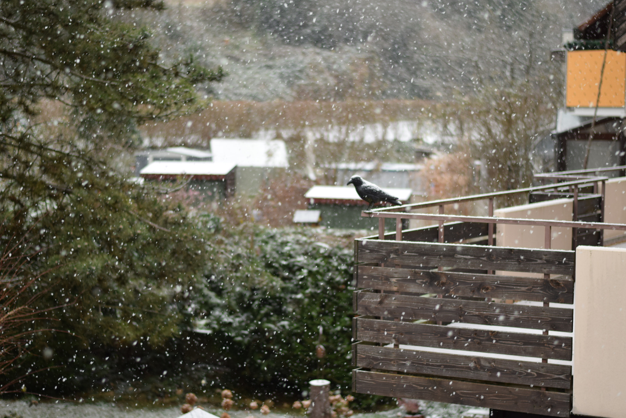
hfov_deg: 27.0
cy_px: 209
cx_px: 313
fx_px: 1305
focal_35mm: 75
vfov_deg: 18.2
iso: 200
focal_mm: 50
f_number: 1.8
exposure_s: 1/160
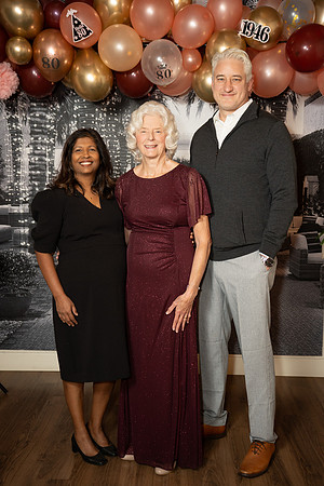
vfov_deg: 45.4
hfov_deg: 31.2
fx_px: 580
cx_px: 162
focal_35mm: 43
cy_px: 243
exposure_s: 1/160
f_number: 2.8
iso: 1000
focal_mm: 43
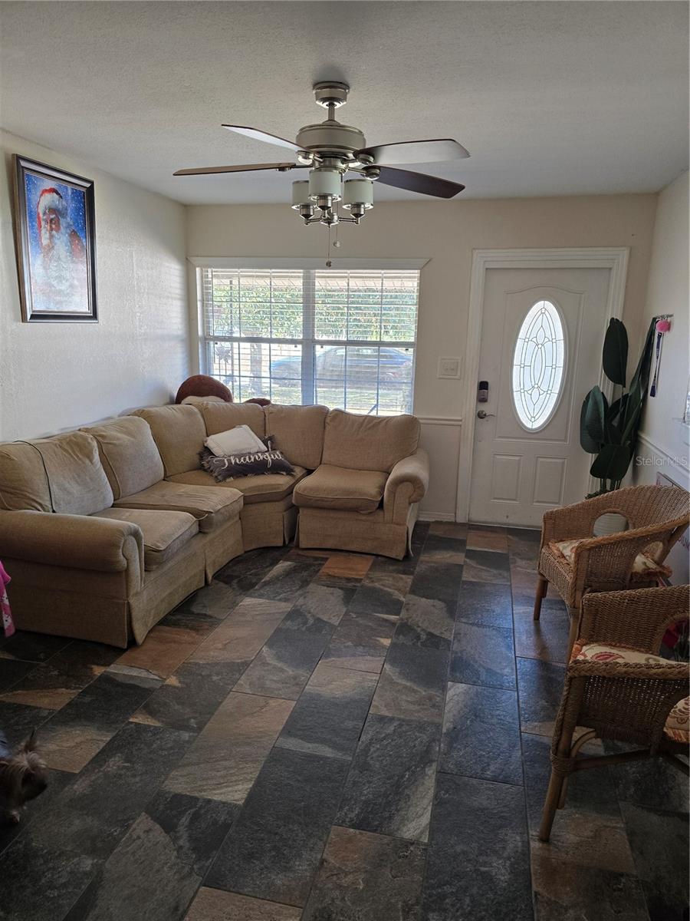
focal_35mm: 23
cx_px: 345
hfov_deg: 58.9
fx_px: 611
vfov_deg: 73.9
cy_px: 460
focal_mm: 6.3
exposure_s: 1/120
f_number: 1.7
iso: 200
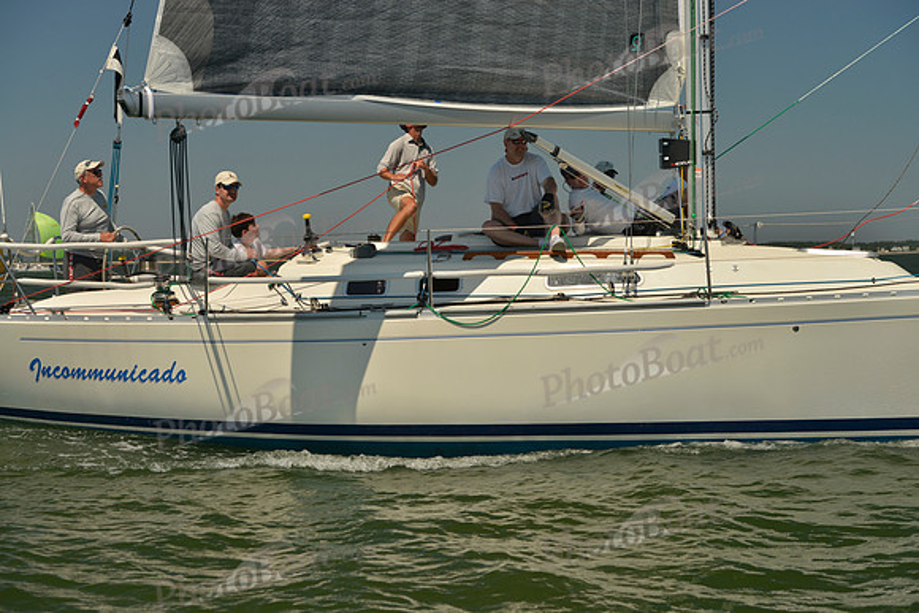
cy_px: 306
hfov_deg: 27.0
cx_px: 460
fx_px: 1915
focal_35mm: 75
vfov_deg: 18.2
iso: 200
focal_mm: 75
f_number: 8
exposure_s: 1/800
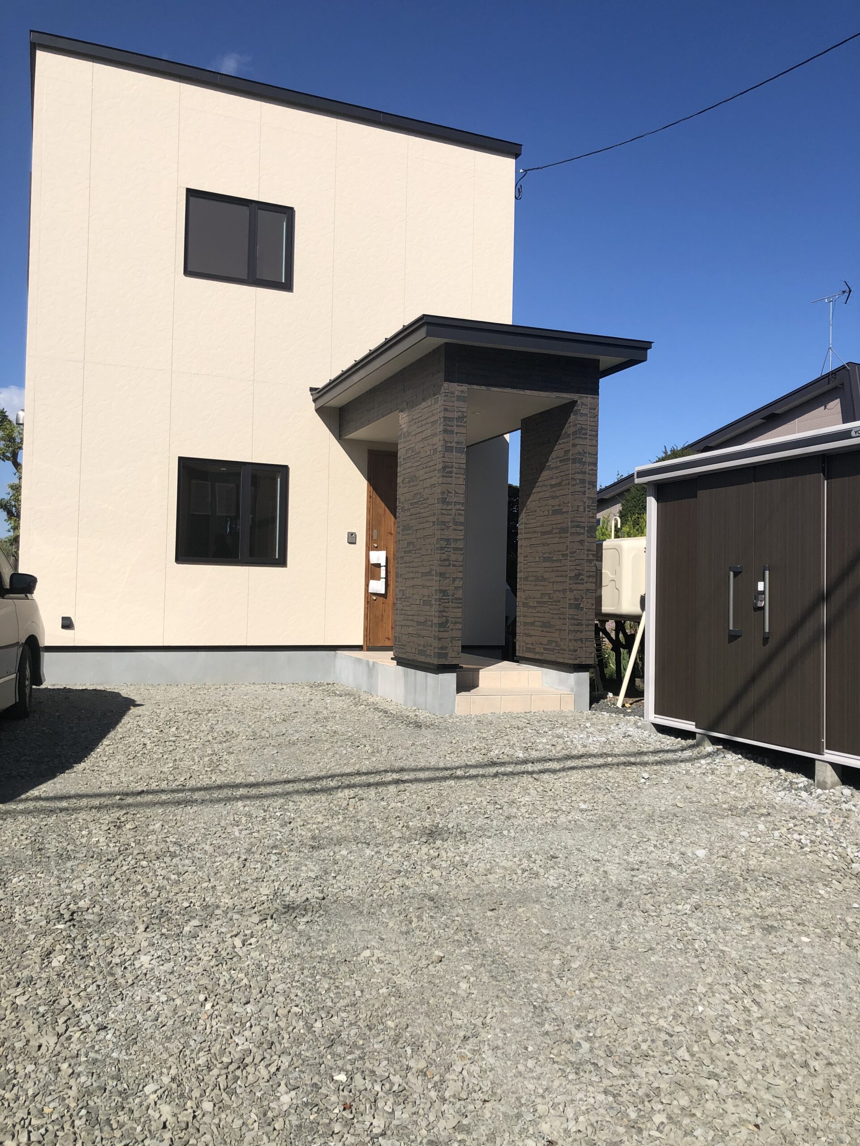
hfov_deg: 49.7
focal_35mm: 28
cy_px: 573
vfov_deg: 63.4
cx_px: 430
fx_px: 928
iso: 20
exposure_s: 1/3436
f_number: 1.8
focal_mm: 3.99
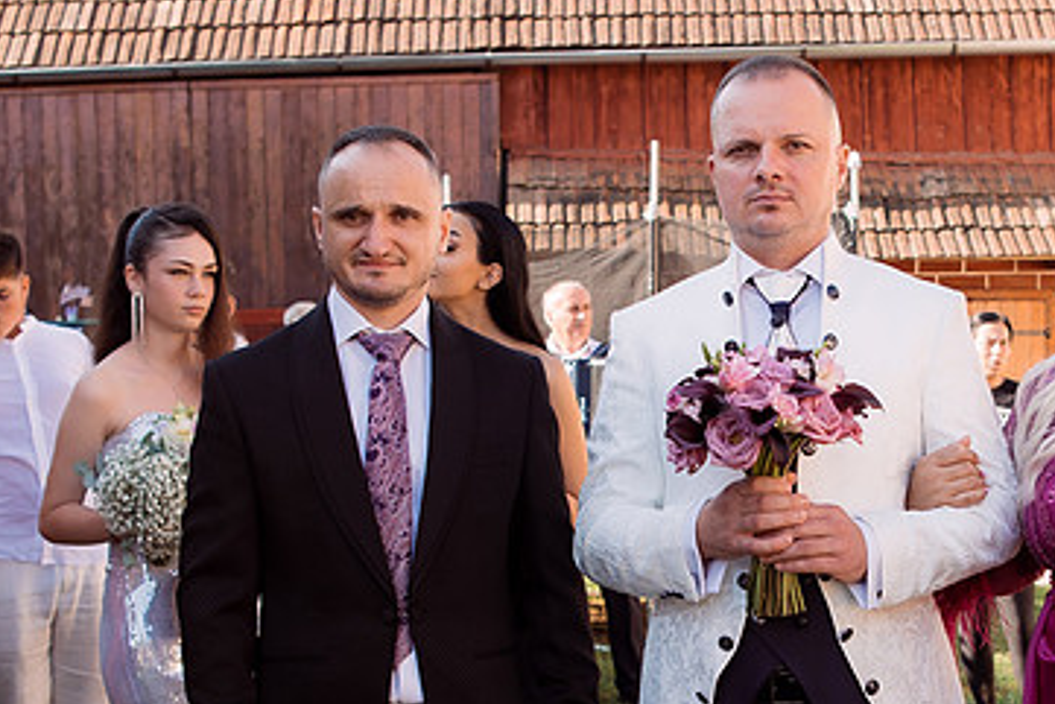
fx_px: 1935
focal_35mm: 66
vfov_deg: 20.4
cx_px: 776
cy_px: 551
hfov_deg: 30.1
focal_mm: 23
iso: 100
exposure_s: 1/200
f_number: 3.5
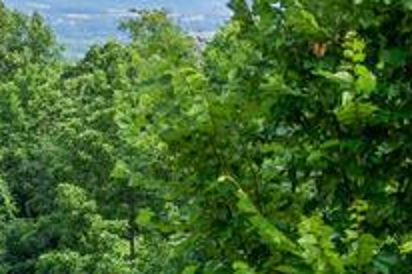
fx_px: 2687
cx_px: -476
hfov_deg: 8.2
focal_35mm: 235
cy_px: 249
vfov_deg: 5.8
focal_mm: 47.2
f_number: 2.8
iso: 100
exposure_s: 1/1250
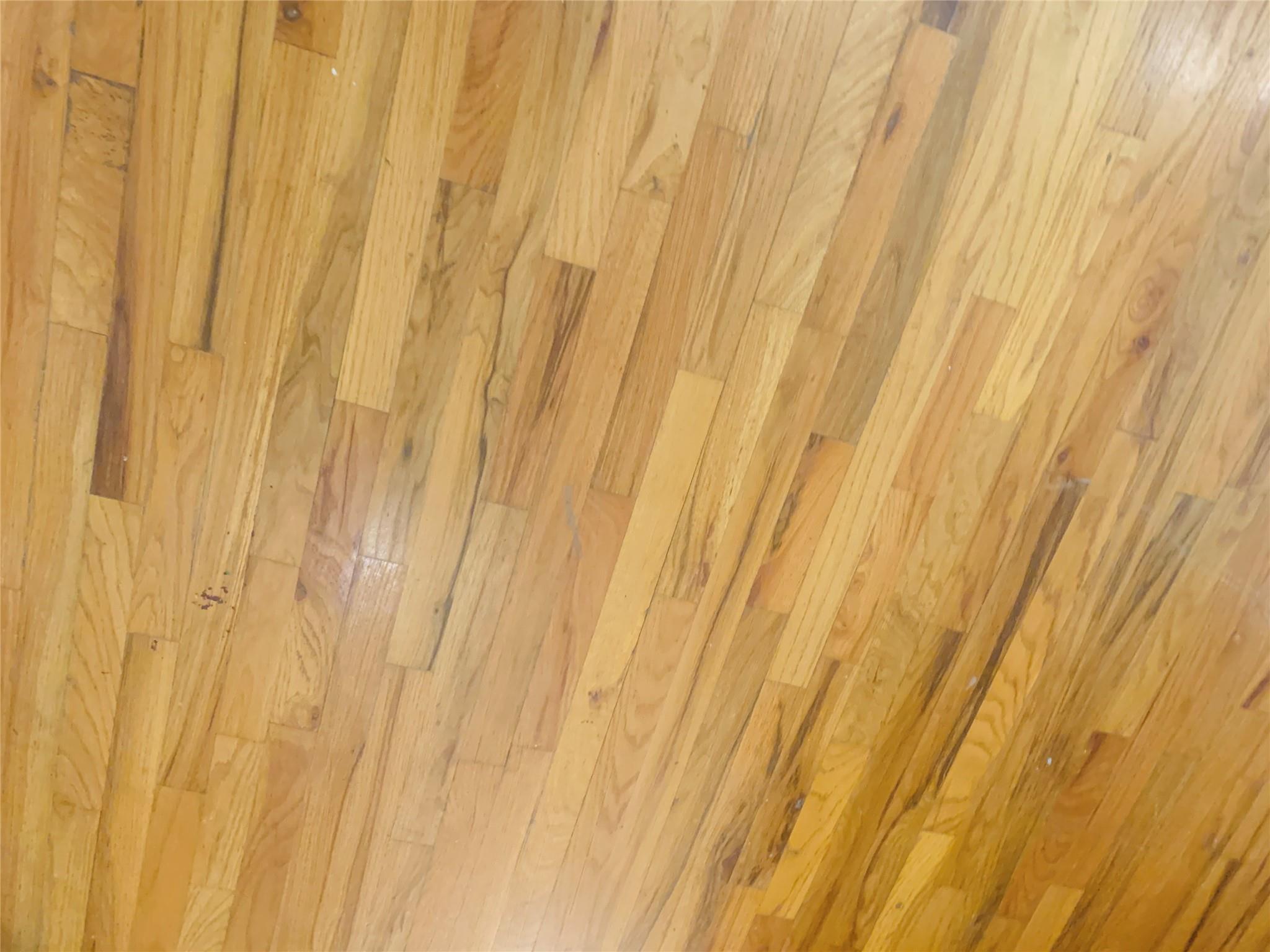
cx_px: 635
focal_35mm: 26
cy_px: 476
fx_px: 954
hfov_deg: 67.3
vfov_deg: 53.1
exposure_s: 1/40
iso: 400
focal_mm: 4.25
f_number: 1.8
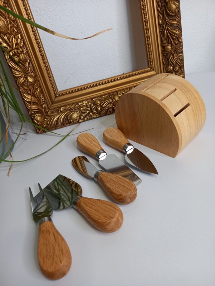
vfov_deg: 69.4
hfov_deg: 54.9
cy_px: 143
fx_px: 207
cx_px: 108
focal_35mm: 25
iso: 100
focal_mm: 4.6
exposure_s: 1/50
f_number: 2
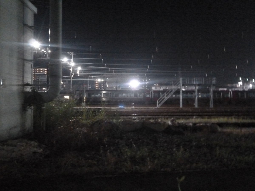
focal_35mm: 41
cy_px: 96
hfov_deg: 45.8
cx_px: 128
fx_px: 302
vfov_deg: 35.1
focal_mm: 7.3
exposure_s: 1/8
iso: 1600
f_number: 3.7
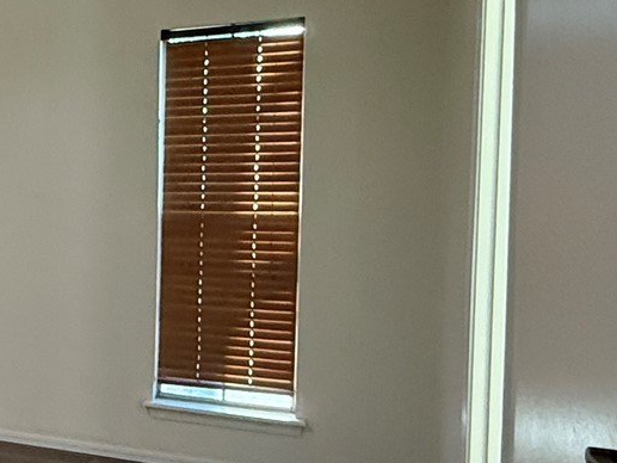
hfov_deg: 28.1
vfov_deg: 28.0
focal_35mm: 52
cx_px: -246
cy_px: 224
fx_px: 927
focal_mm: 2.22
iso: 640
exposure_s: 1/123
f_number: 2.2
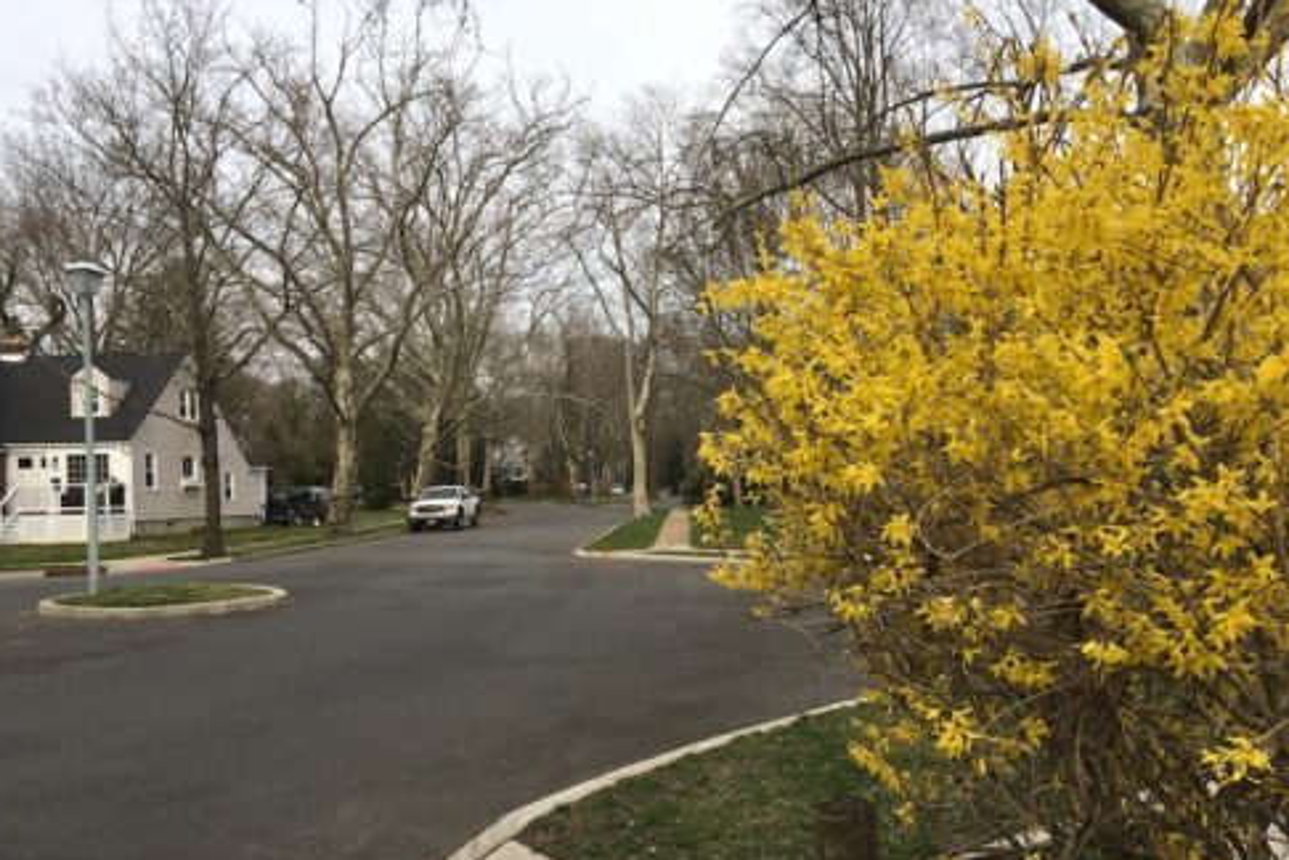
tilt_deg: +0.2
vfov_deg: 42.2
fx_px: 1110
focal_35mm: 31
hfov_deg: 60.3
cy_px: 492
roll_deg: +1.6
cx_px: 639
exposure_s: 1/591
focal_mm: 4.15
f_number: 2.2
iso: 25
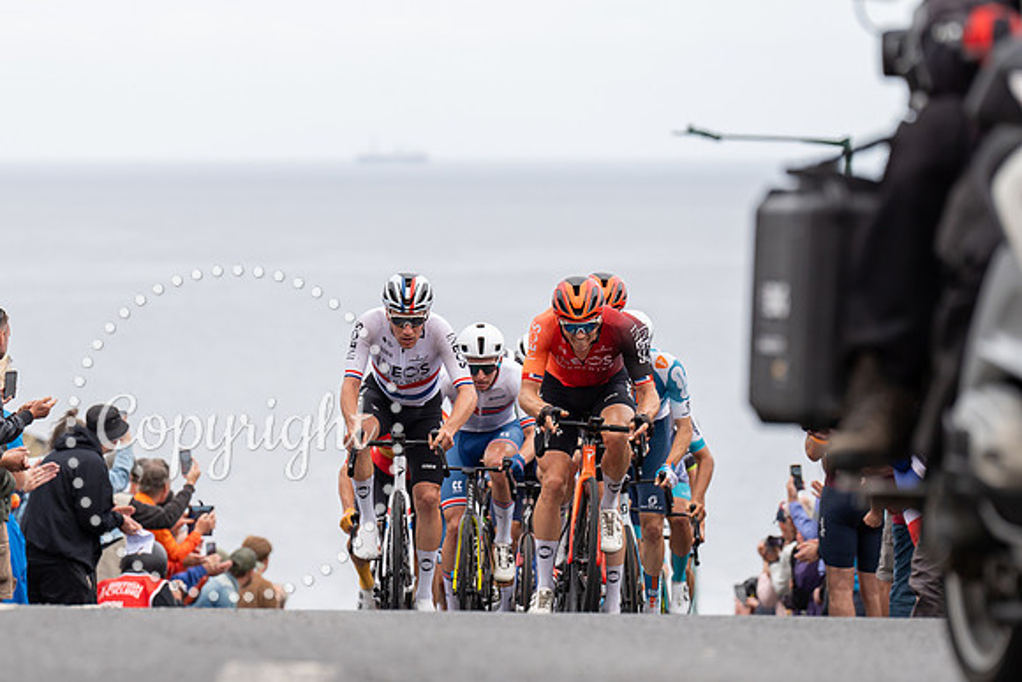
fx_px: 7570
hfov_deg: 7.7
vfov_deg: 5.2
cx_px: 407
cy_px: 375
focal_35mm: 267
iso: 320
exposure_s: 1/1000
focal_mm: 185
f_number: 3.5
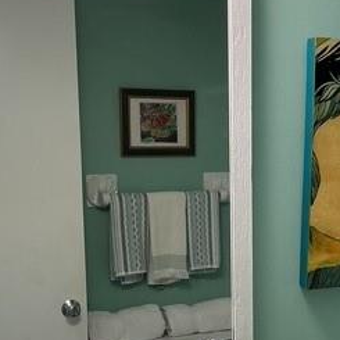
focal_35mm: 67
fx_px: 745
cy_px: 271
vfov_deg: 25.3
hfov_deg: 25.5
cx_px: 241
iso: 50
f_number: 1.8
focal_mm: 3
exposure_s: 1/120
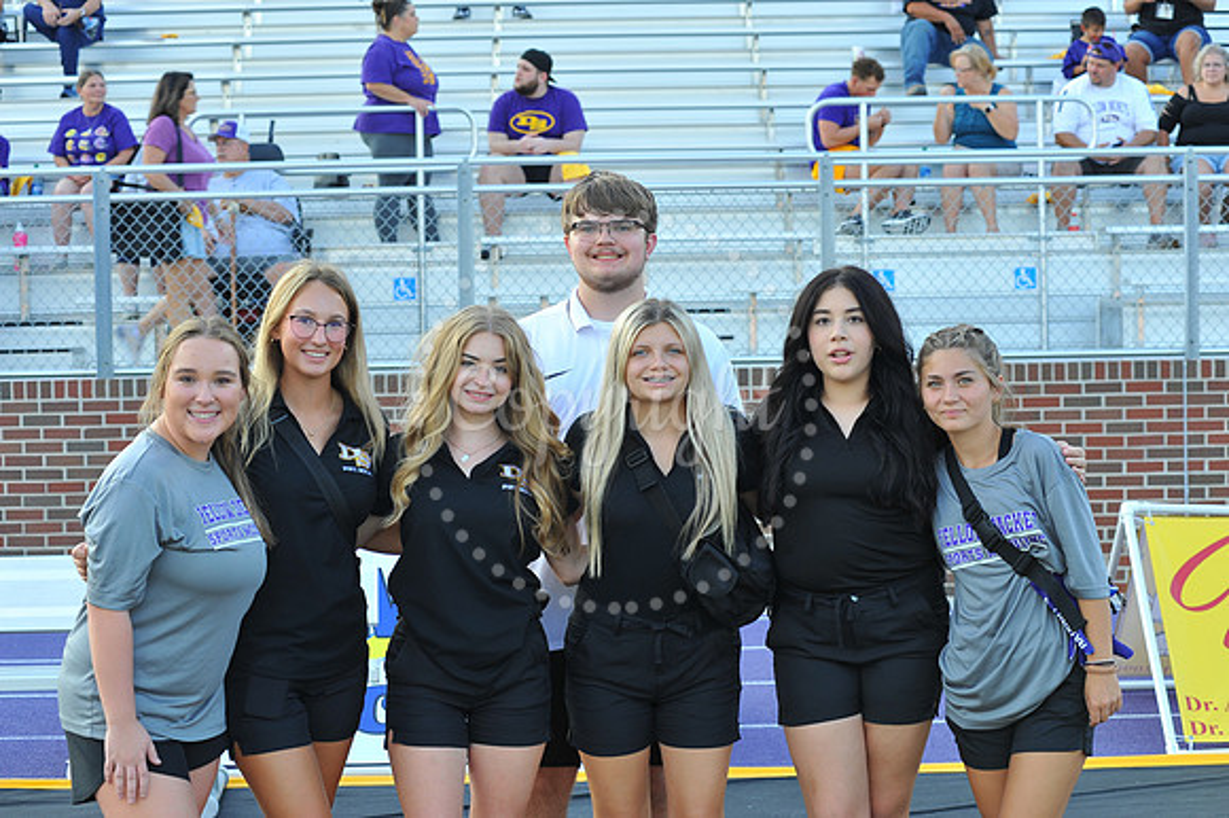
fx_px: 2729
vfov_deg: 17.0
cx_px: 614
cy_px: 409
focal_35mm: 80
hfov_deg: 25.4
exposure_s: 1/80
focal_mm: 80
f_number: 6.3
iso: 250
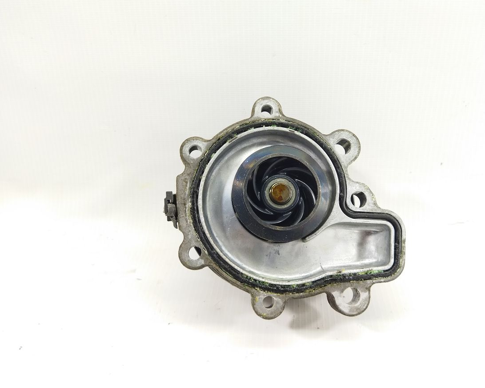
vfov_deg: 49.9
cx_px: 266
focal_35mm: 29
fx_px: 416
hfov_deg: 60.3
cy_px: 191
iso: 107
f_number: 1.79
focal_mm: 4.71
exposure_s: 1/50
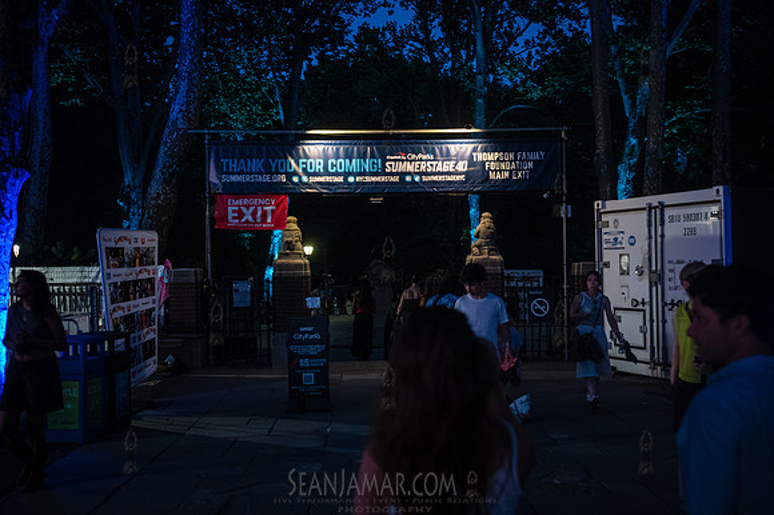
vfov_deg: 37.8
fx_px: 752
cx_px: 387
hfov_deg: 54.5
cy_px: 258
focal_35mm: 35
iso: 10000
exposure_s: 1/250
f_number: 3.5
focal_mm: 35
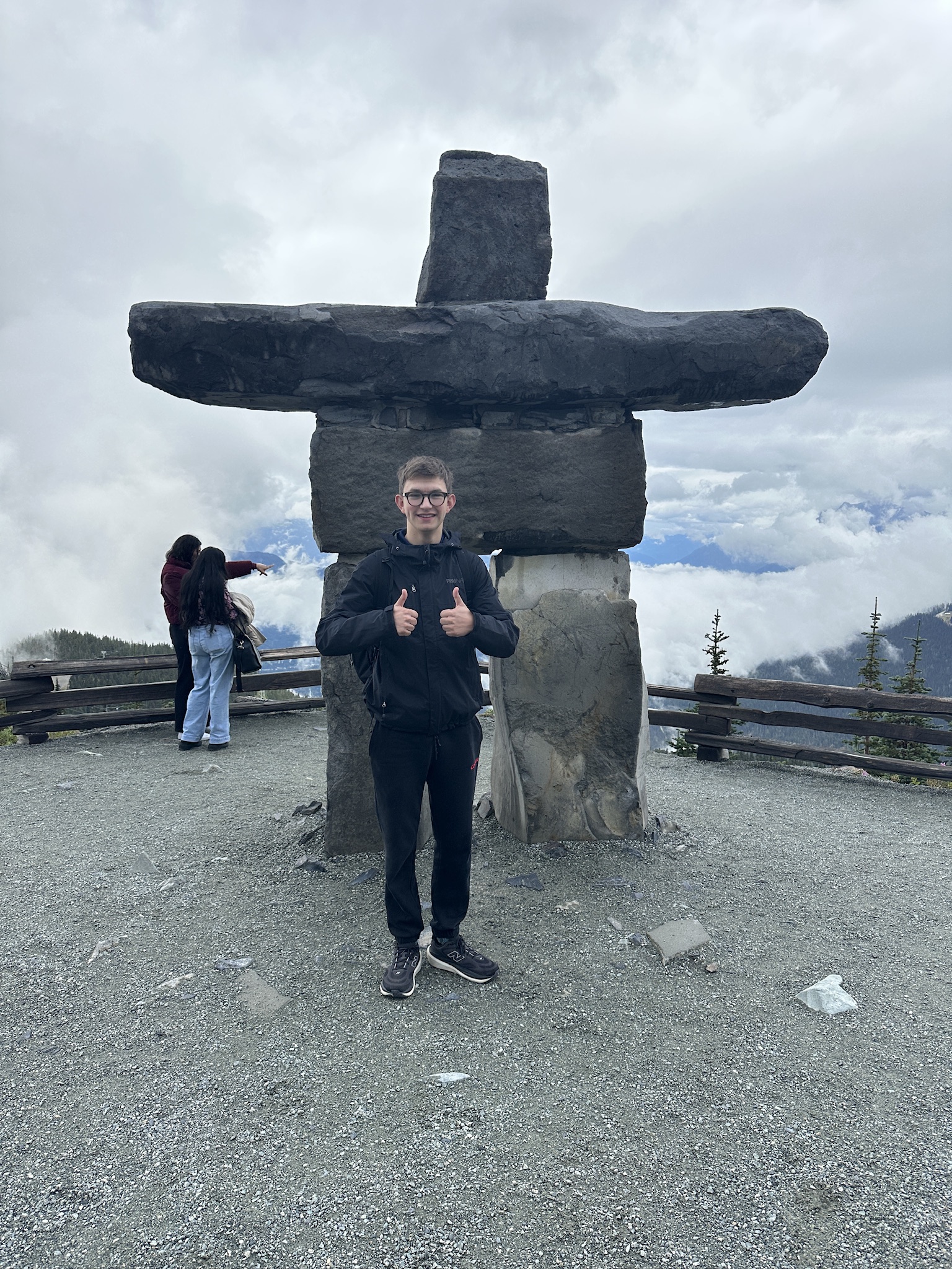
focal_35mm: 24
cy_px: 634
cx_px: 476
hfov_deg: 56.8
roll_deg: -1.7
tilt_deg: -7.6
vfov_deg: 71.6
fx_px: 880
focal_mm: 6.86
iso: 80
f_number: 1.78
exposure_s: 1/3717
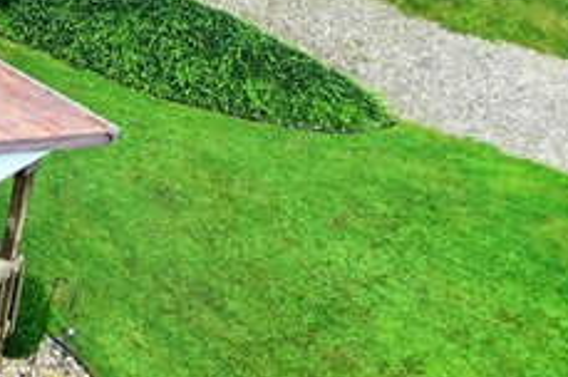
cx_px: -568
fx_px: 2095
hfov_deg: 13.3
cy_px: 104
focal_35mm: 133
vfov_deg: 10.3
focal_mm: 10.26
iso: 100
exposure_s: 1/160
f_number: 4.5
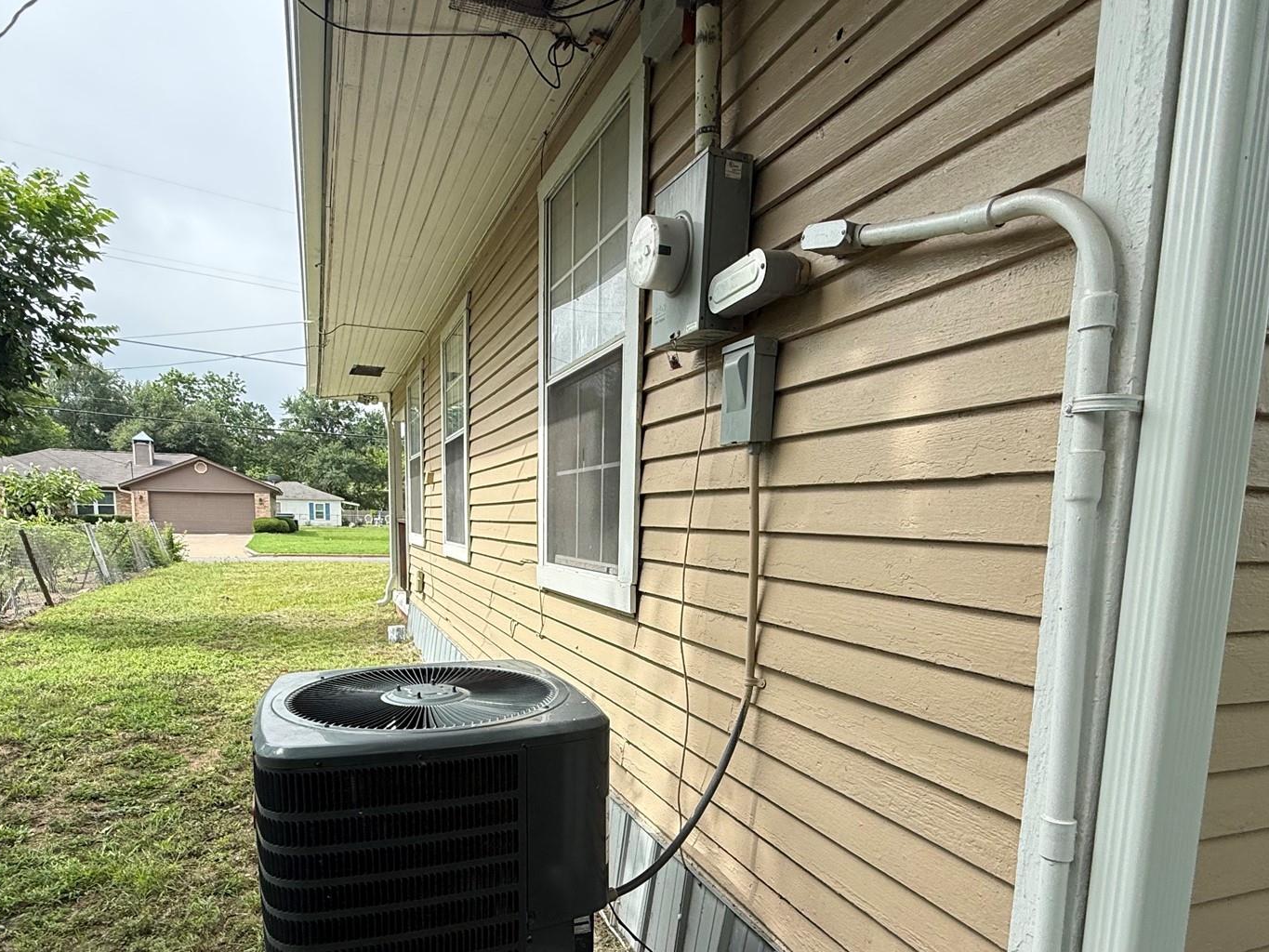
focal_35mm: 21
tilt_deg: -6.3
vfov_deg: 62.1
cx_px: 601
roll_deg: -0.3
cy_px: 625
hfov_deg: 78.9
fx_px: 770
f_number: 2.2
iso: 50
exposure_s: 1/928
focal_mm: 2.22
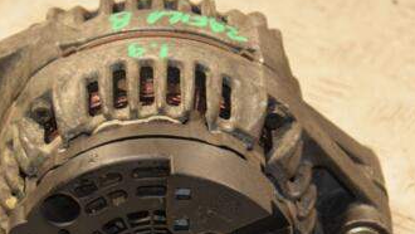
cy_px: 208
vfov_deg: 5.7
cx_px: 133
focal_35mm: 214
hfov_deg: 10.1
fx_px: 2355
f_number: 5.3
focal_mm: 75
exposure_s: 1/100
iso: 800
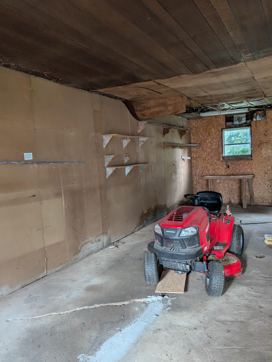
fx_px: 251
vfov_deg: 71.5
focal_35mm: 24
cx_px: 136
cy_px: 181
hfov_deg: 56.9
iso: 219
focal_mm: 6.9
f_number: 1.68
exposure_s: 1/214
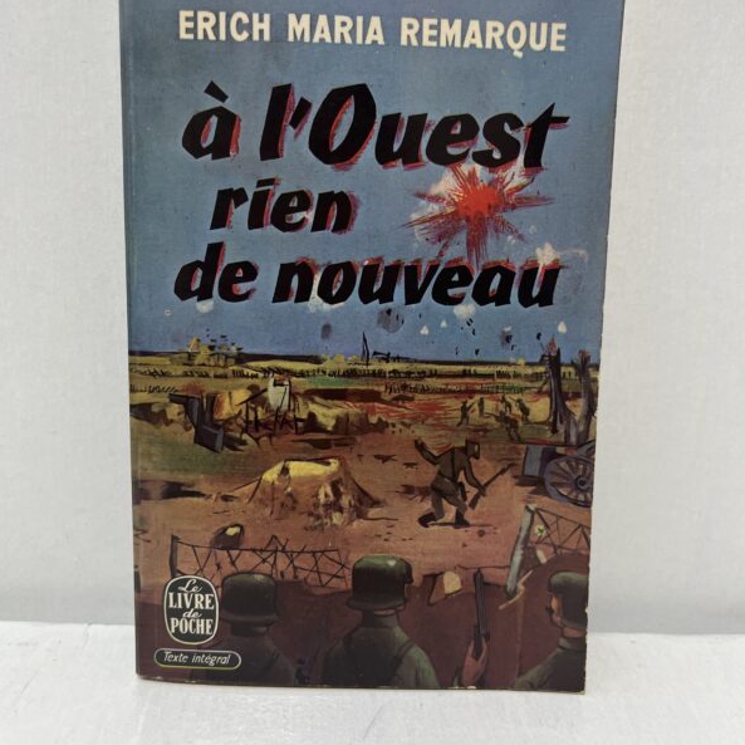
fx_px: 755
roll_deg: -1.7
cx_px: 369
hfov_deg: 52.5
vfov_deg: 52.4
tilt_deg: -13.2
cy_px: 334
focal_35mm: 31
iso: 100
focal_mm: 5.1
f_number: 1.6
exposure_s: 1/50
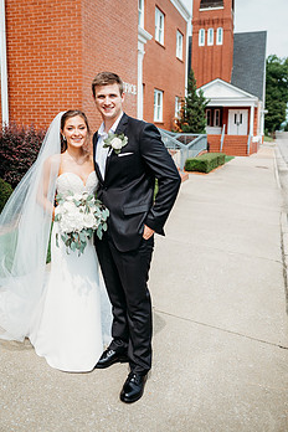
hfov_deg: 42.1
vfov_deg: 59.8
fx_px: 372
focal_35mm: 31
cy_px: 175
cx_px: 117
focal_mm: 24
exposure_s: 1/1250
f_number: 2.5
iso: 100
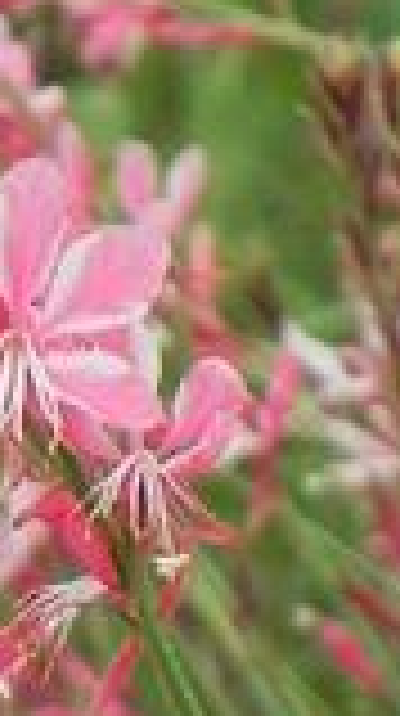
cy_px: 1274
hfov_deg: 1.4
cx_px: -126
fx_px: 16825
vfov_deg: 2.4
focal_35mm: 889
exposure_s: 1/200
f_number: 5
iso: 160
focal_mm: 28.8
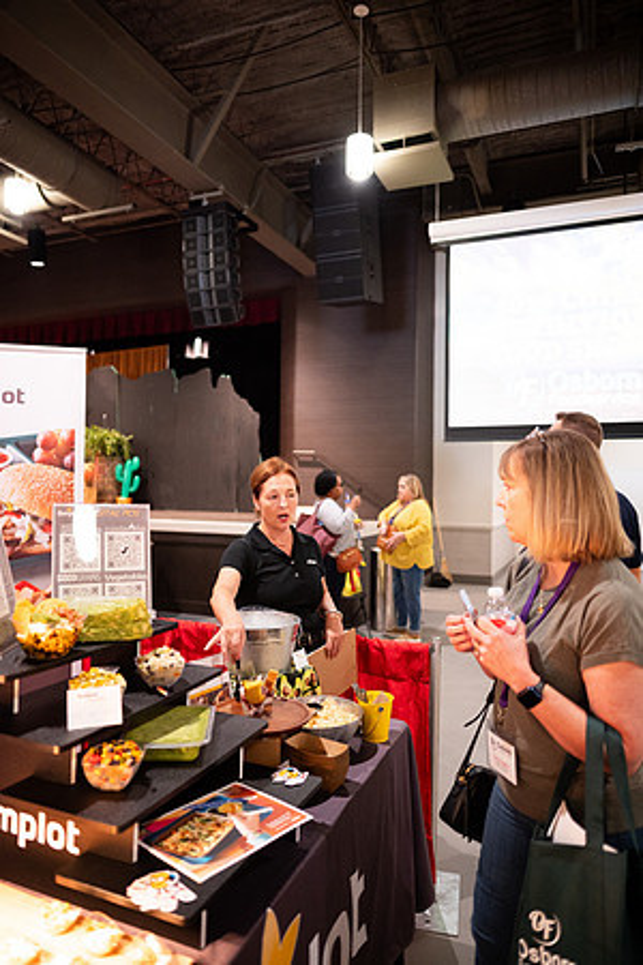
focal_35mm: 24
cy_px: 482
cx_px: 322
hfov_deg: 53.1
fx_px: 643
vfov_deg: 73.7
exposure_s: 1/200
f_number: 1.8
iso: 1250
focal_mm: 24
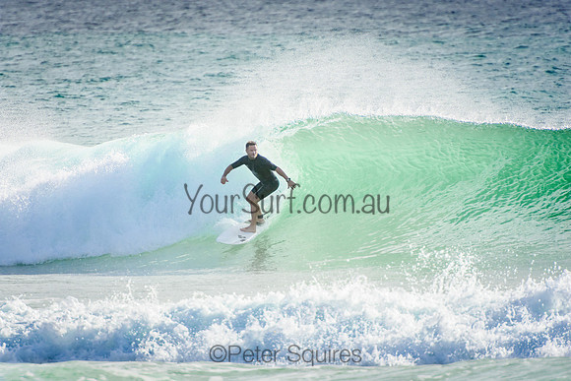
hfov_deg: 3.4
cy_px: 190
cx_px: 286
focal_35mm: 600
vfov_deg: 2.3
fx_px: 9518
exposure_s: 1/2000
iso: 320
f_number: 5.6
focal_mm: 400
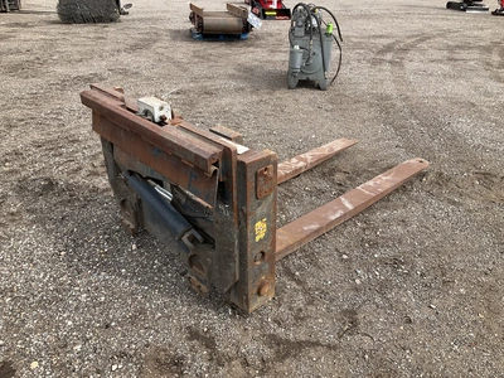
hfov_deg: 61.7
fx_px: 422
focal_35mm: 29
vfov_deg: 48.2
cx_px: 252
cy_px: 189
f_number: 1.8
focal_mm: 3
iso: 25
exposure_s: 1/599
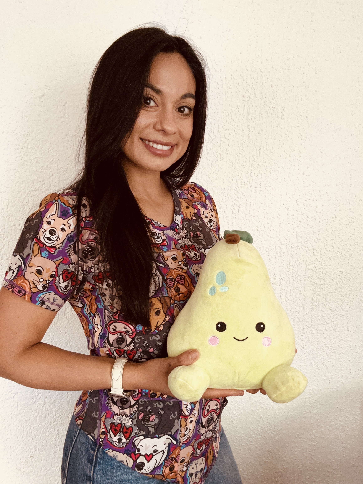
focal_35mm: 30
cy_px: 242
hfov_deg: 46.8
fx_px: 419
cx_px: 182
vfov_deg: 60.0
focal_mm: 2.69
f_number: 1.9
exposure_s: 1/60
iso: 250
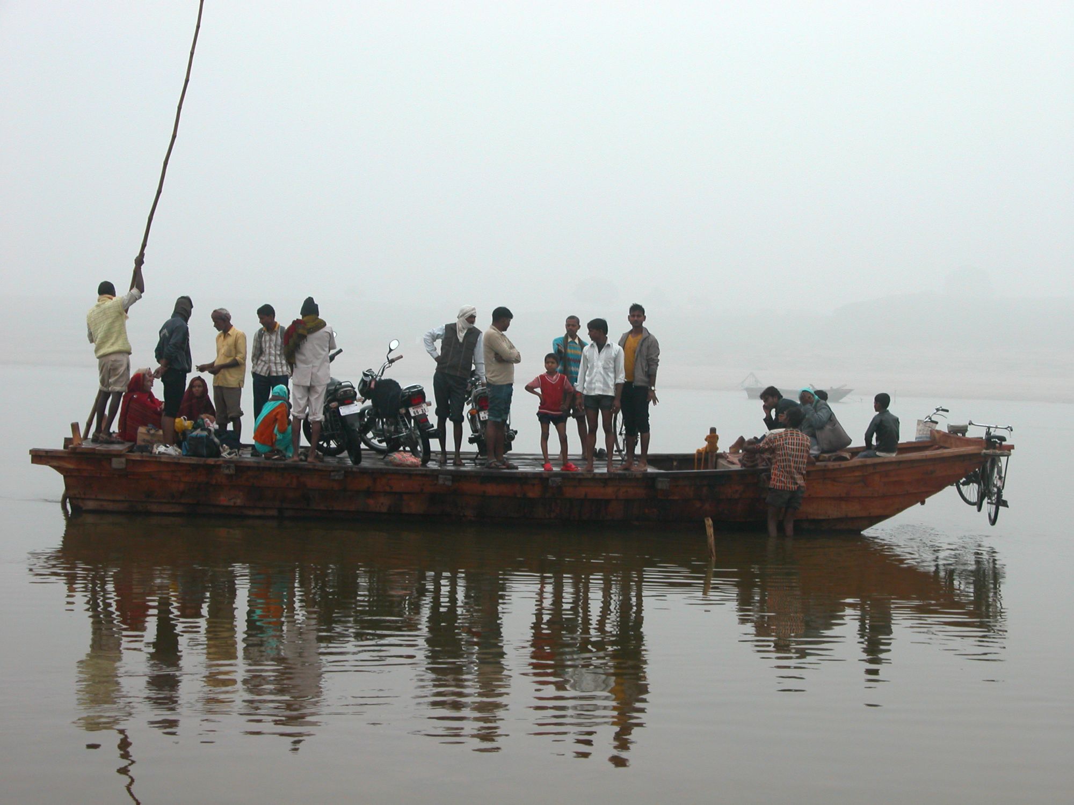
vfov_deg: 19.9
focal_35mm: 74
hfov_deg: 26.3
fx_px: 2296
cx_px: 537
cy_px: 402
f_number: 4.7
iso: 100
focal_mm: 18.8
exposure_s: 1/176
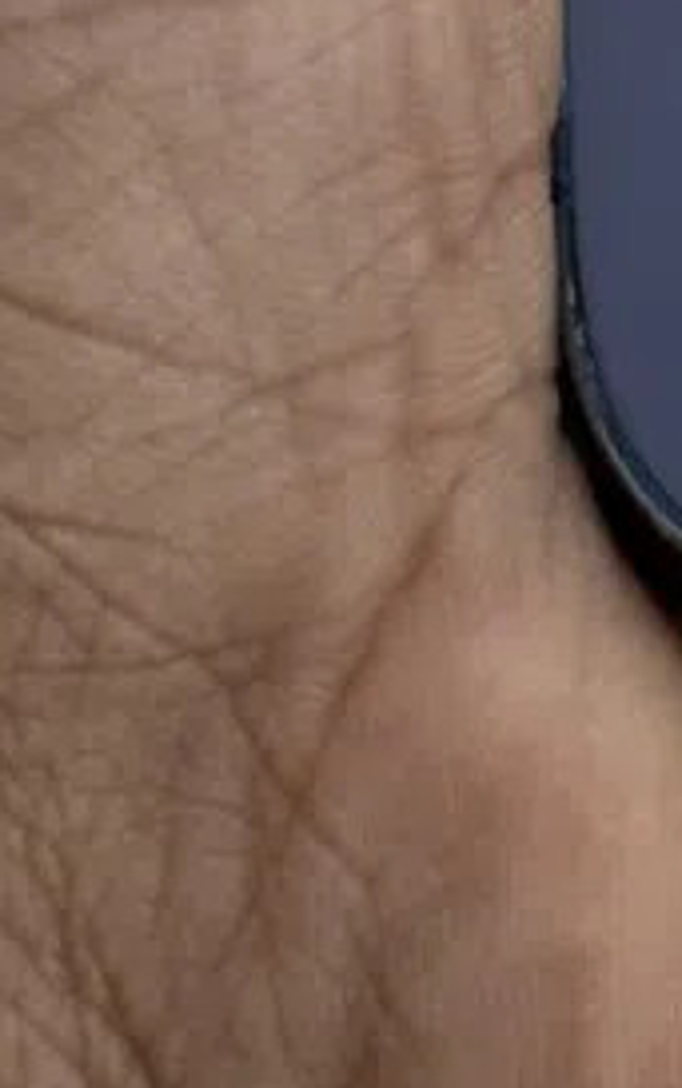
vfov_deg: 8.0
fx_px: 7542
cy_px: -931
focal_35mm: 254
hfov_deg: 5.1
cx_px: 1336
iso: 80
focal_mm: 6.76
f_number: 1.78
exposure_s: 1/769
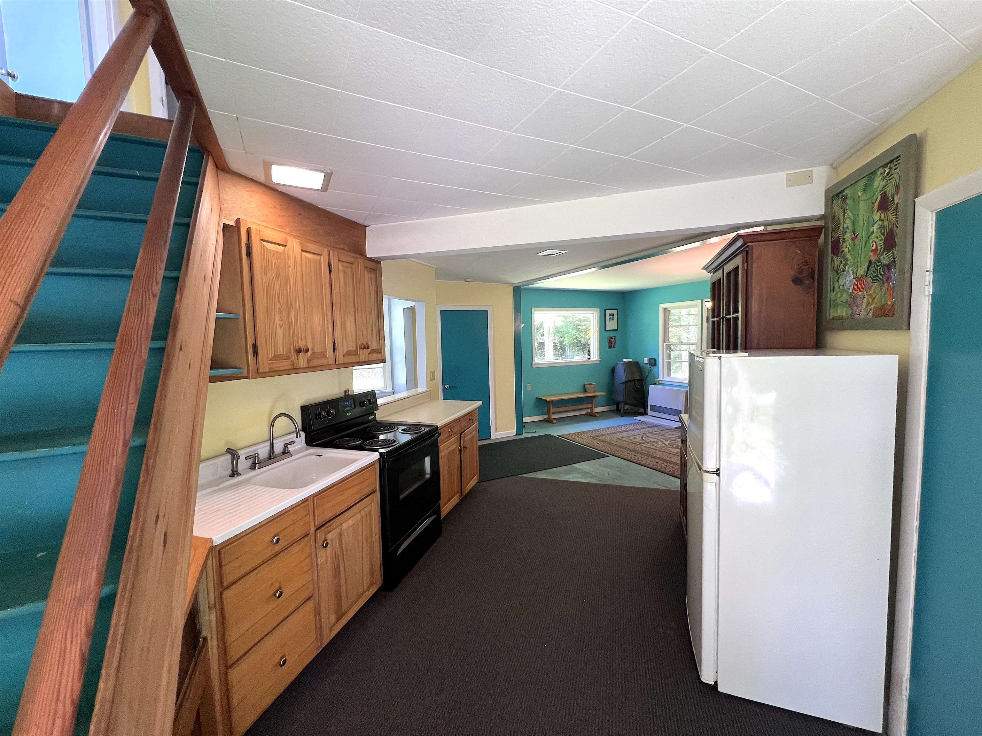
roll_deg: +1.8
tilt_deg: -4.2
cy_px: 368
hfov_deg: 106.2
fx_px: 369
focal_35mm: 13
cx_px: 491
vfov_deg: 89.9
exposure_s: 1/99
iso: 250
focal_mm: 1.57
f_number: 1.8
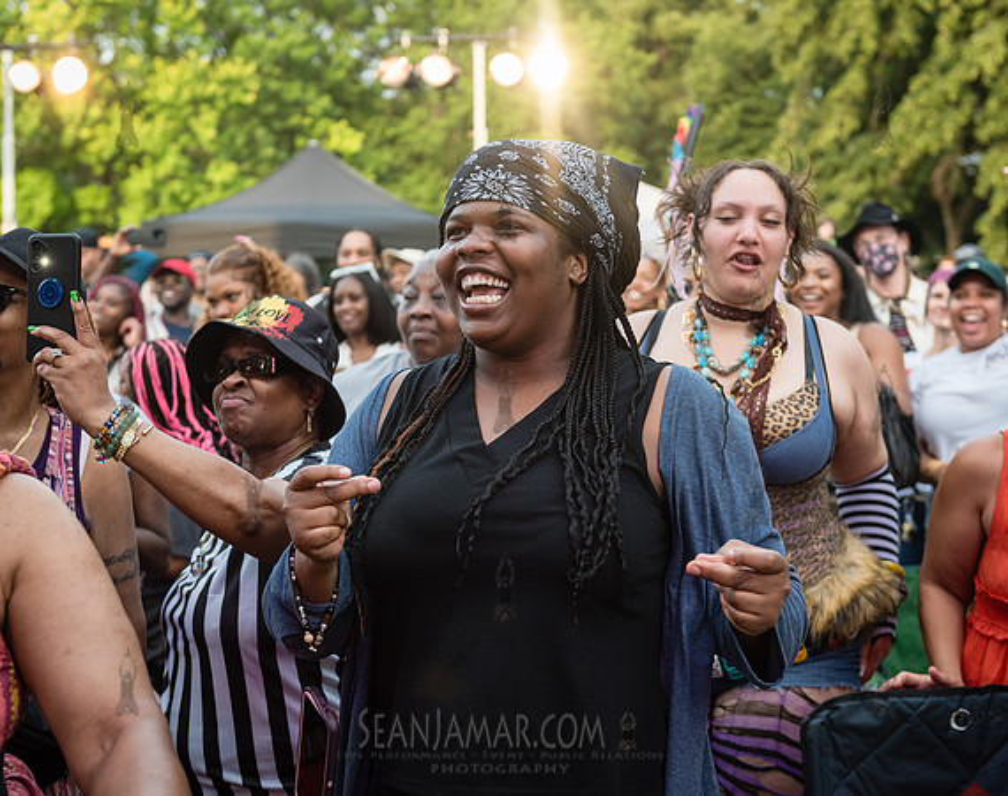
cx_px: 496
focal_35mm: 61
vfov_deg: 24.8
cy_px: 375
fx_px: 1807
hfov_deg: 31.2
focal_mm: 48
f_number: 3.2
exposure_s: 1/1000
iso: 1000
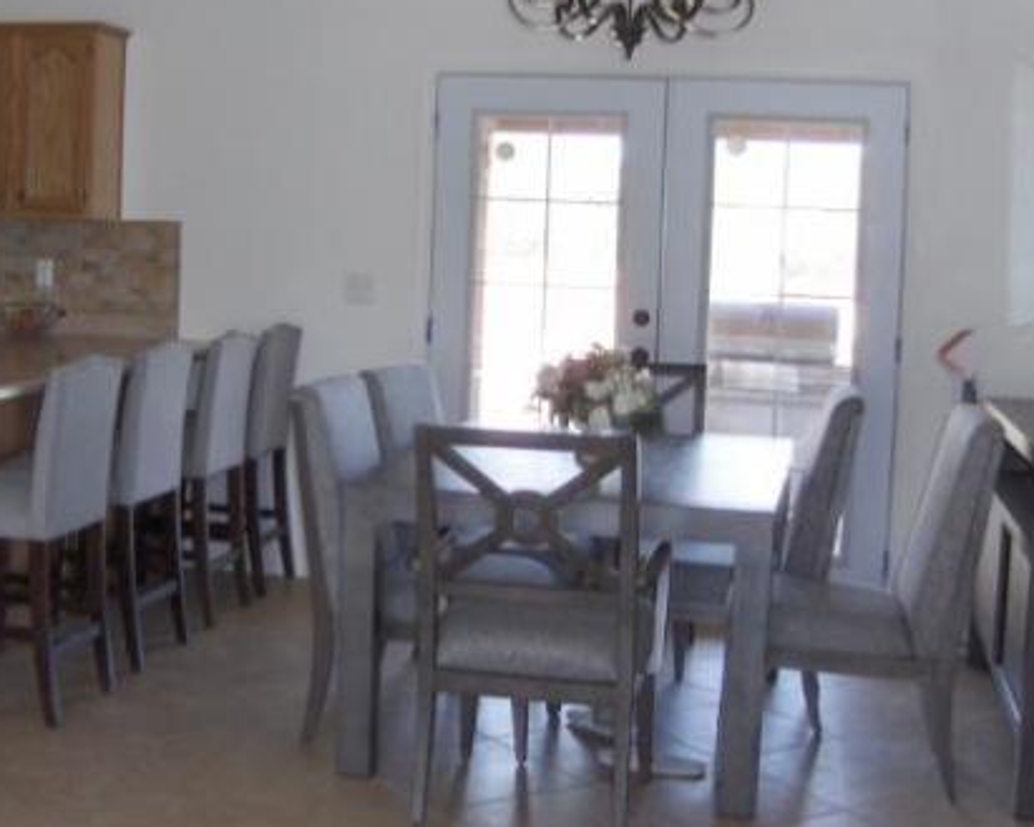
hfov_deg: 35.0
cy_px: 289
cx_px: 343
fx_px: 1622
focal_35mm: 53
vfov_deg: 28.5
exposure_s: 1/60
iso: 151
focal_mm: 7.5
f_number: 2.8
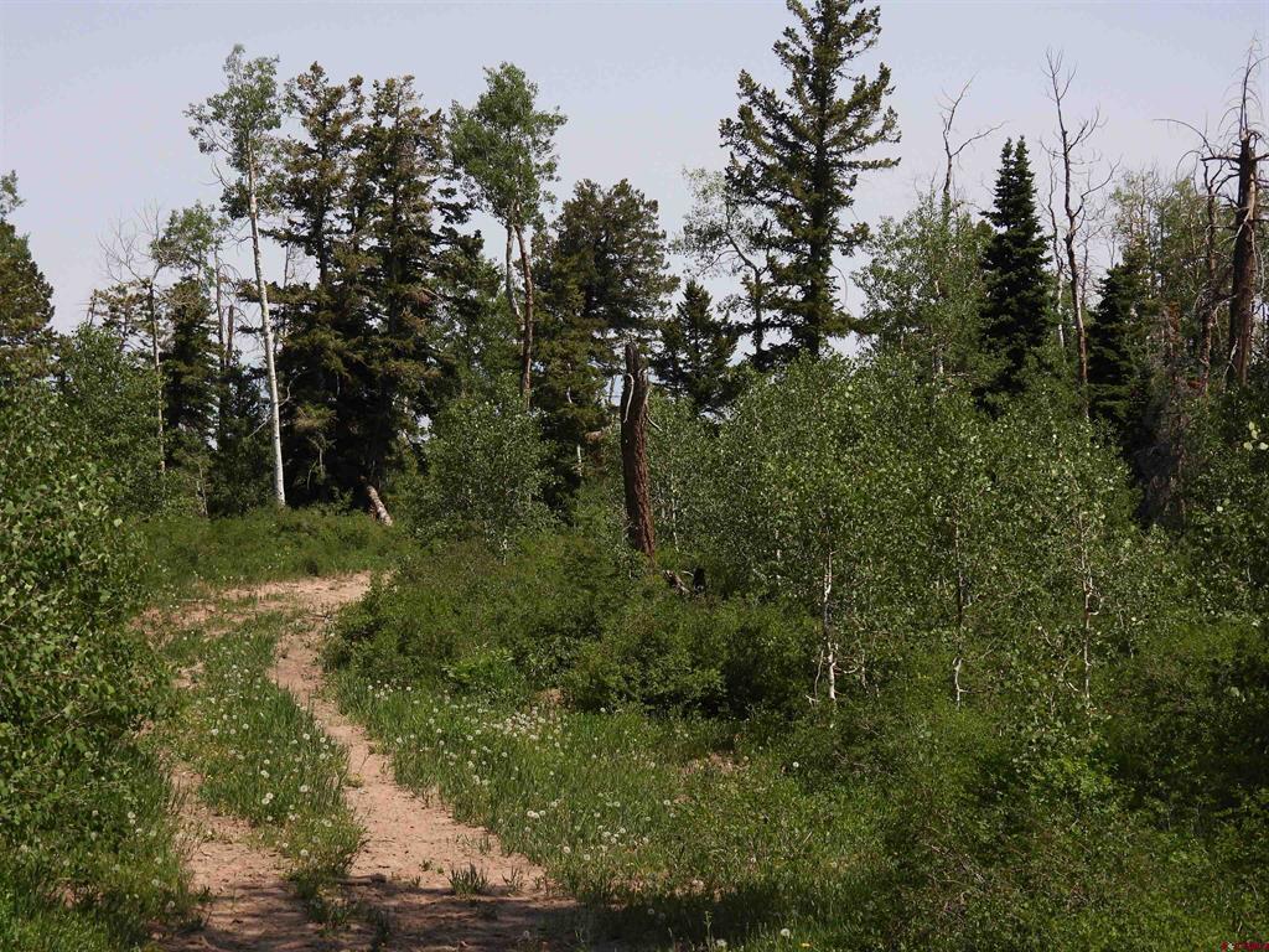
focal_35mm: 75
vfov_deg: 19.6
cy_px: 476
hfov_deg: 26.0
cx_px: 634
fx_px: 2749
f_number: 3.5
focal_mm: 13.4
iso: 100
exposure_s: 1/1250
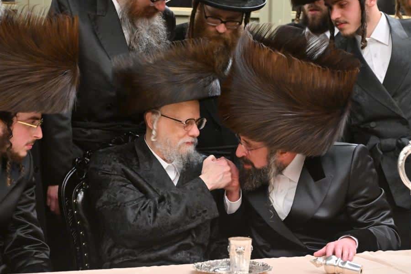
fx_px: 1039
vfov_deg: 15.0
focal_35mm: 91
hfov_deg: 22.4
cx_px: 212
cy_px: 145
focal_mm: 80
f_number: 4
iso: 2000
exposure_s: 1/250
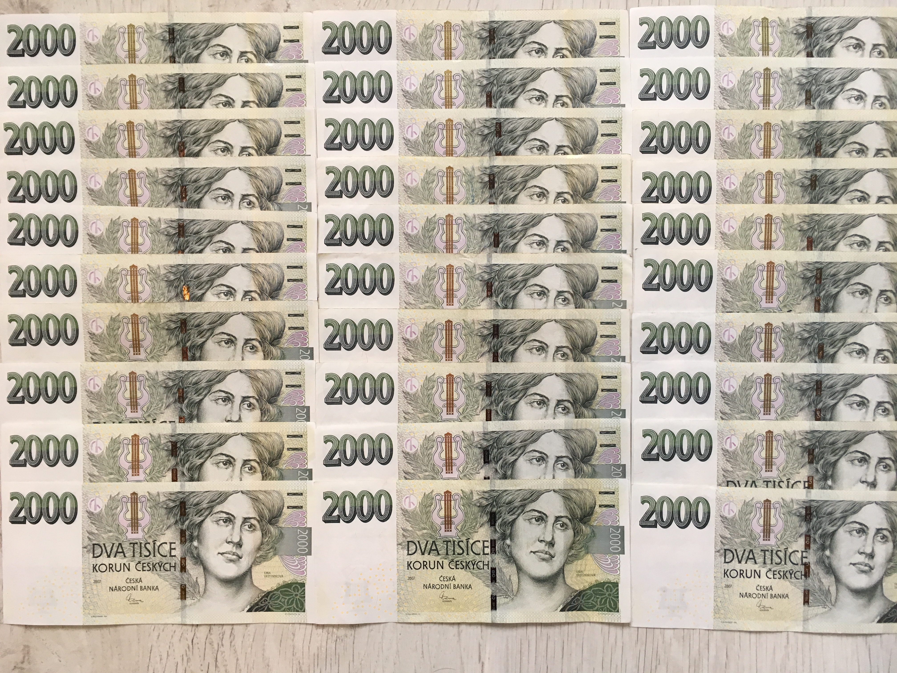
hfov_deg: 61.7
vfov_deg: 48.2
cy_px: 336
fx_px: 751
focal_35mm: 29
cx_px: 448
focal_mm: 4.15
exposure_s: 1/33
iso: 40
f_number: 2.2
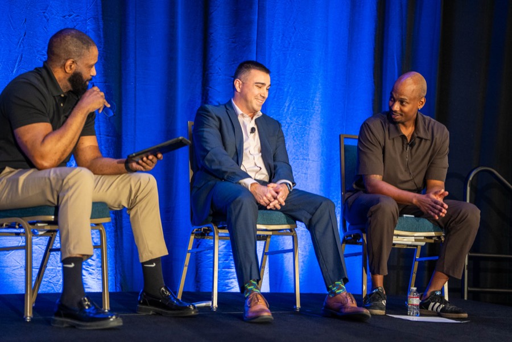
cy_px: 171
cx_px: 256
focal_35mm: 76
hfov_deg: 26.6
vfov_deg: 18.0
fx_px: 1081
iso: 3200
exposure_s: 1/125
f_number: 2.5
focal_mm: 76
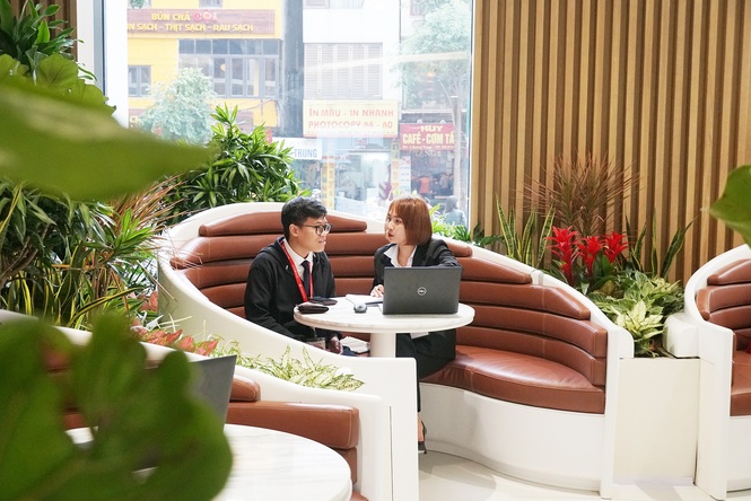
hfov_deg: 41.5
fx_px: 992
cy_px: 253
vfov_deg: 28.4
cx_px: 369
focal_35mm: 48
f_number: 4.5
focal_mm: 31
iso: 2000
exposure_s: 1/160
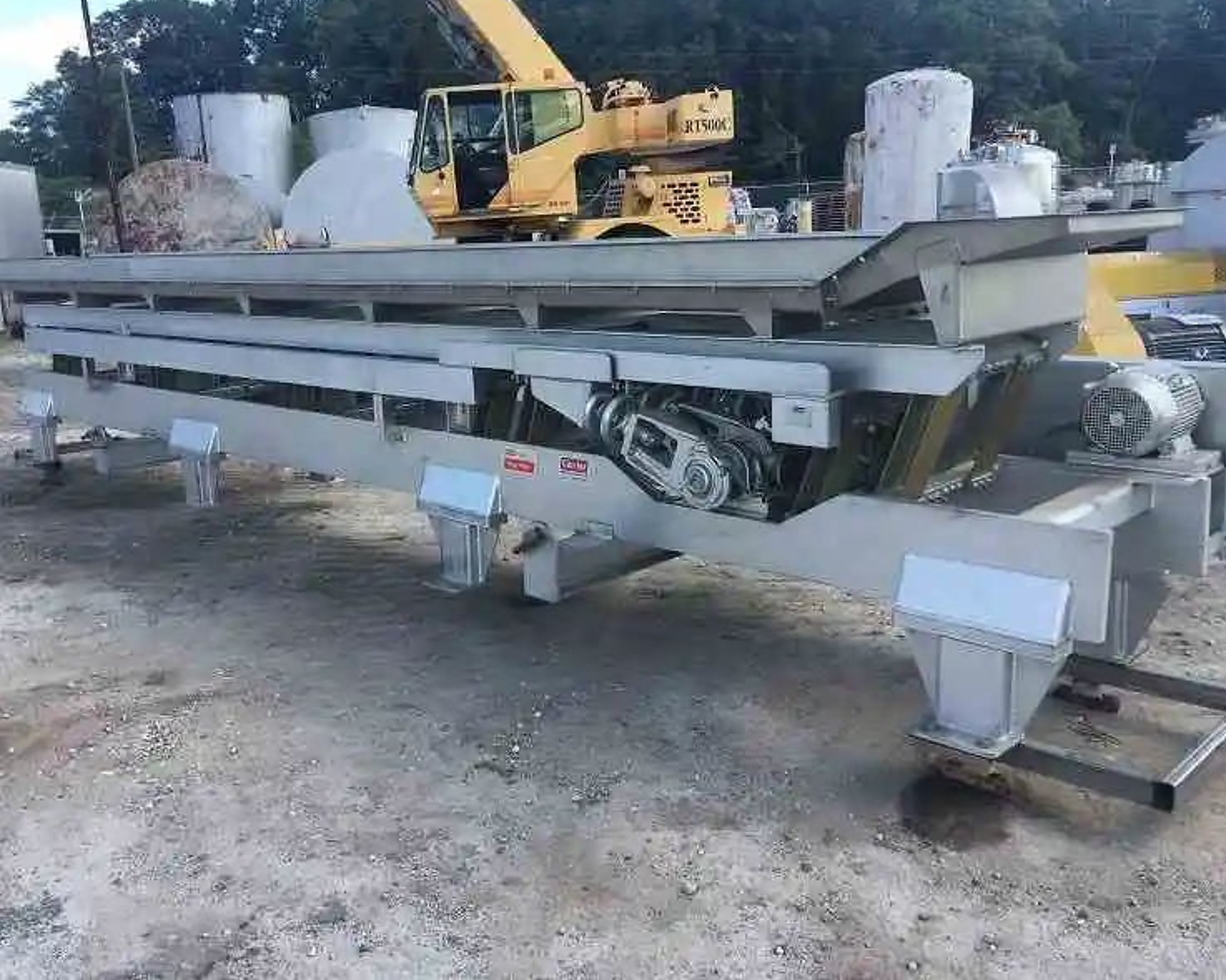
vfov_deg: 47.1
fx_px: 1124
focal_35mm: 31
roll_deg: +2.5
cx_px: 591
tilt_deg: -12.2
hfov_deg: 57.2
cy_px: 478
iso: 25
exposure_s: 1/392
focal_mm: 4.15
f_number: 2.2
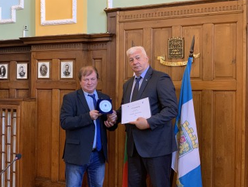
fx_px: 402
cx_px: 126
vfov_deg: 26.1
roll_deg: -0.5
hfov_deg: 34.3
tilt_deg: +1.0
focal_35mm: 56
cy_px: 92
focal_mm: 6
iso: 400
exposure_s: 1/50
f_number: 2.4
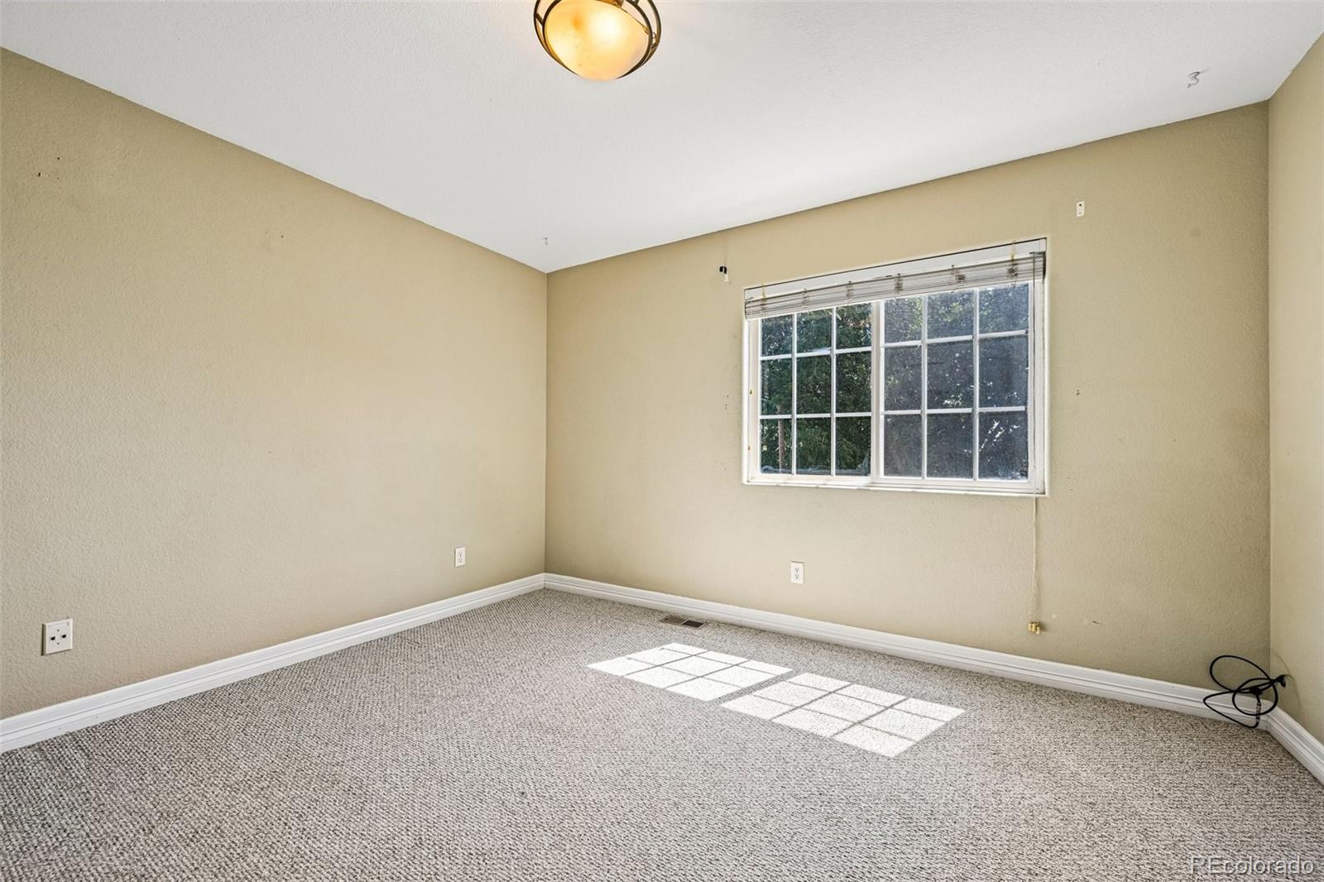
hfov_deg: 104.3
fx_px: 515
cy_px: 441
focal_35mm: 14
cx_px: 662
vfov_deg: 81.2
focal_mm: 14
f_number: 10
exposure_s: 1/15
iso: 100
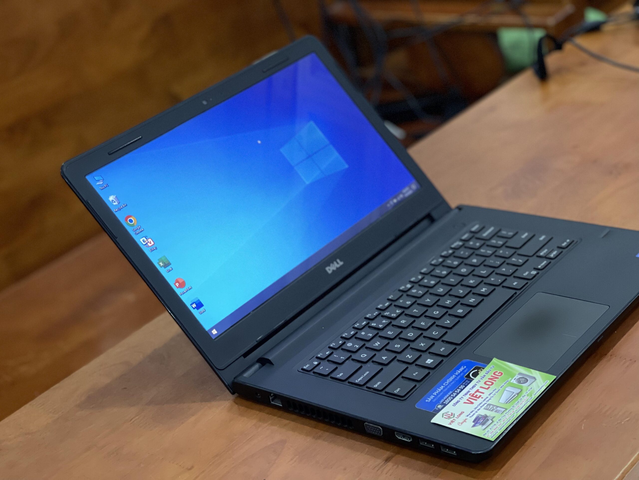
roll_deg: +12.6
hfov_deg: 30.3
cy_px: 240
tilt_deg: -24.2
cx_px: 320
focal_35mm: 64
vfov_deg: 22.9
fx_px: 1181
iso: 400
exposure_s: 1/20
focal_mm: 7.5
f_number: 2.2
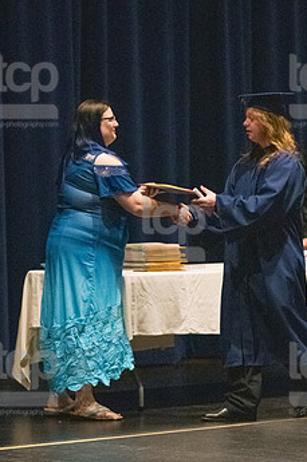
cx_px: 174
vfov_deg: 9.6
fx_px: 2758
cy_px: 233
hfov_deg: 6.4
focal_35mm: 215
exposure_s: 1/400
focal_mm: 110
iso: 10000
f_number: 3.2
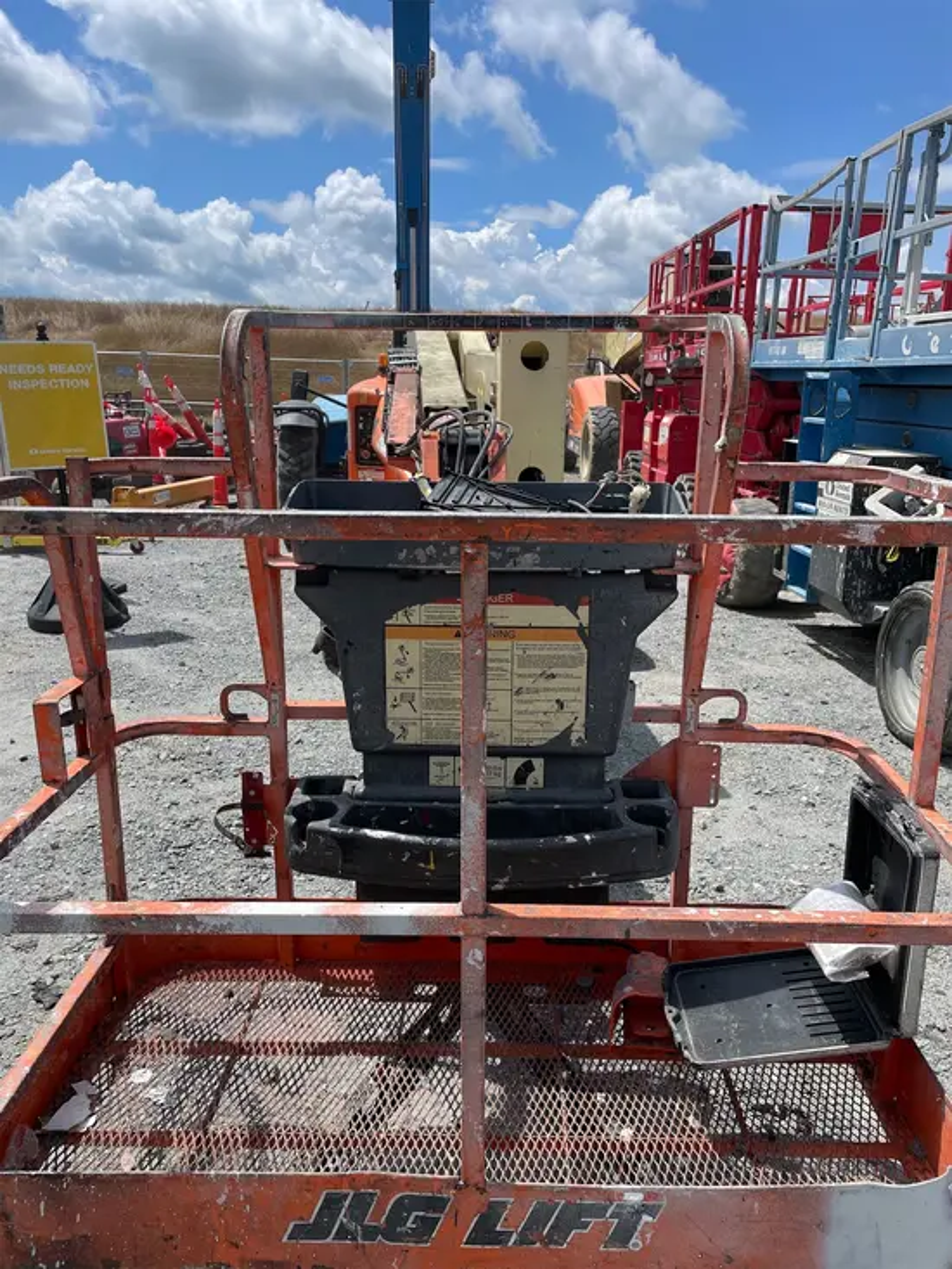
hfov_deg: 53.1
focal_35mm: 26
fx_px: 953
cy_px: 634
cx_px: 476
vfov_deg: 67.3
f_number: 1.6
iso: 32
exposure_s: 1/4132
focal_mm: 4.2
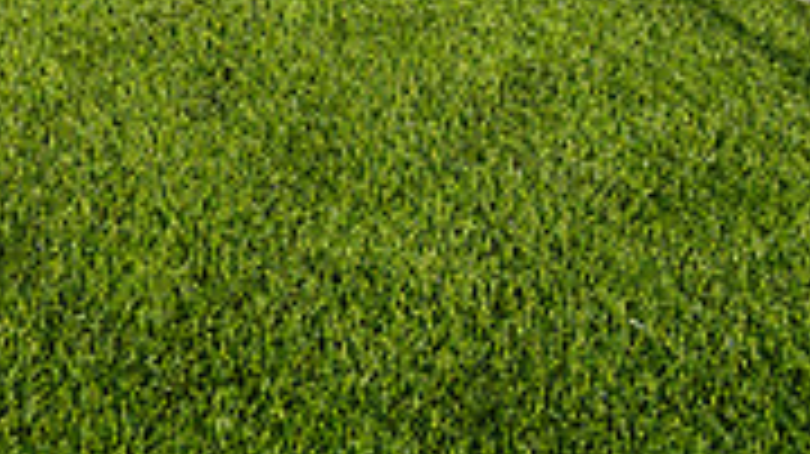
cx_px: 378
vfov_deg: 14.5
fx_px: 1352
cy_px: -548
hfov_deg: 33.3
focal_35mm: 63
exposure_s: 1/125
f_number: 7.1
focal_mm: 24
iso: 50
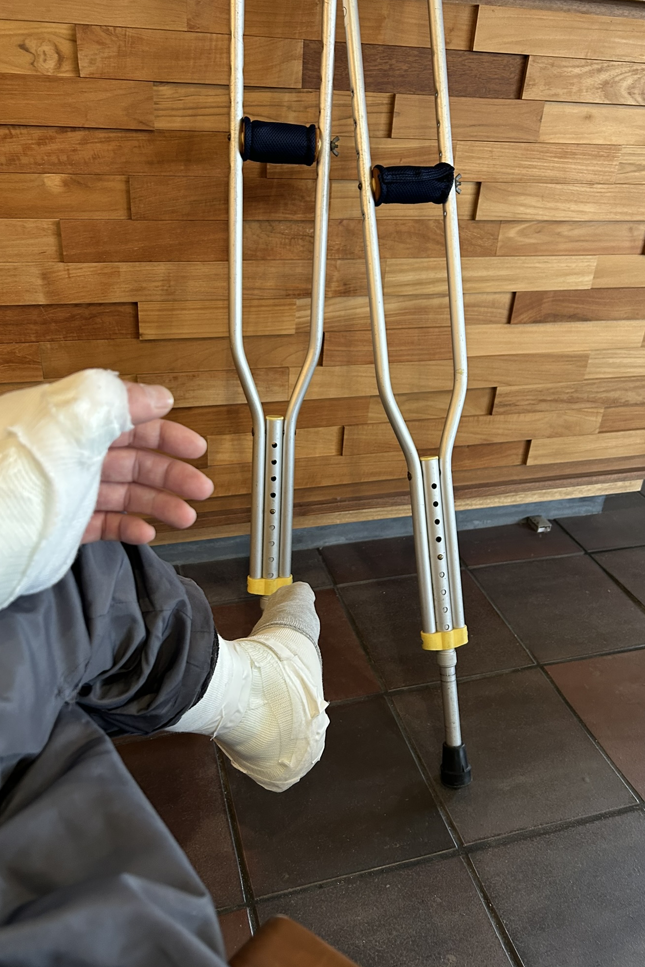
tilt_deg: -30.2
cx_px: 331
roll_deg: -3.3
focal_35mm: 28
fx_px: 752
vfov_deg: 65.5
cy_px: 472
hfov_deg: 46.4
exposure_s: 1/60
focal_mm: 5.7
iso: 200
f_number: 1.5
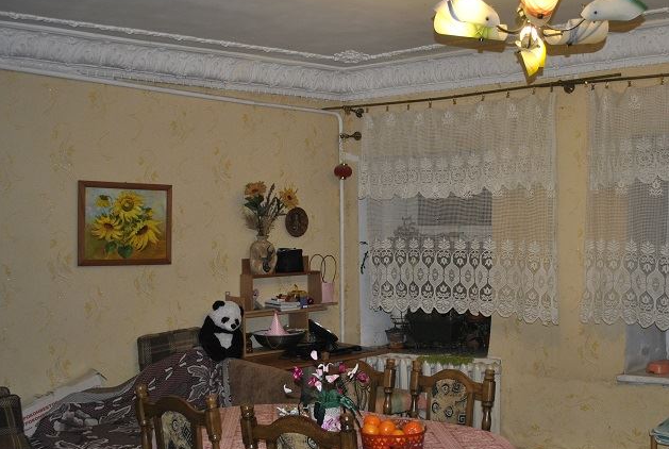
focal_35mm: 42
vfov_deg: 32.0
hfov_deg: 46.1
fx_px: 782
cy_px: 254
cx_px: 390
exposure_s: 1/60
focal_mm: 22
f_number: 3.8
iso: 200
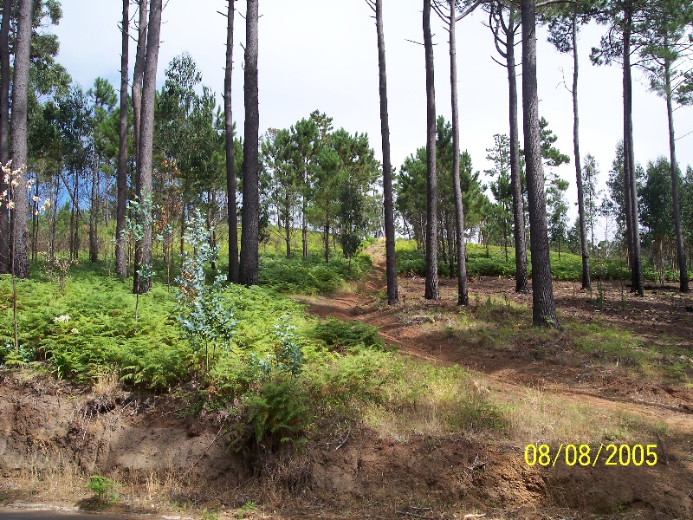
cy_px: 260
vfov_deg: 37.7
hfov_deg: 49.0
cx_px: 346
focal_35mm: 38
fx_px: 761
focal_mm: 8
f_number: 4.8
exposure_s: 1/350
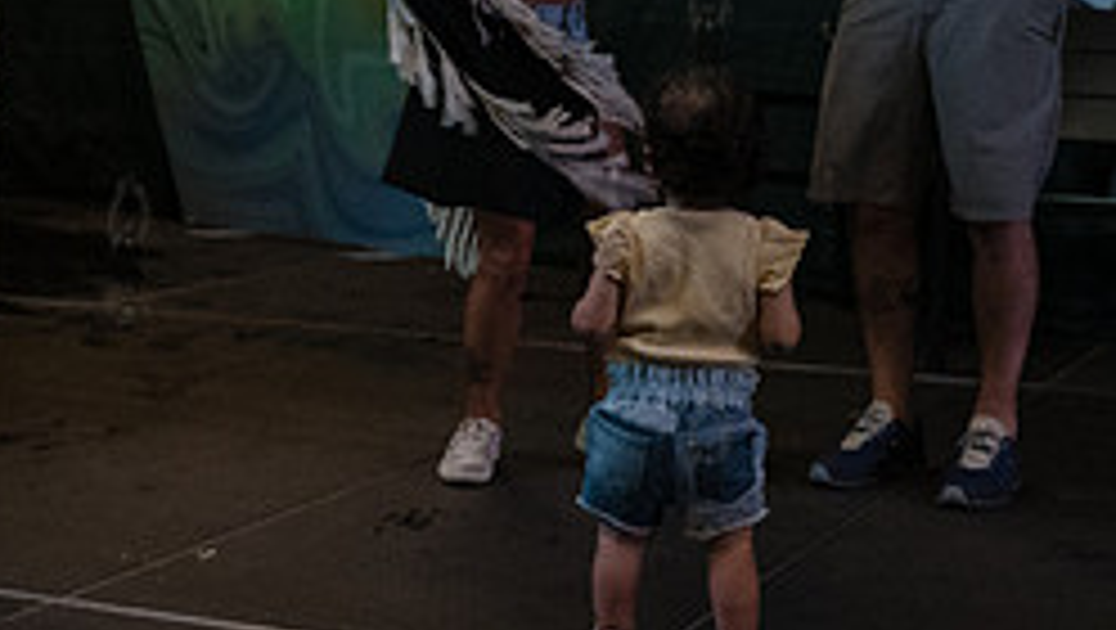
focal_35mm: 79
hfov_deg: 26.8
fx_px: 2340
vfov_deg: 15.3
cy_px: 190
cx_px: 682
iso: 4000
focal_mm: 24
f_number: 2.8
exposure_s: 1/100
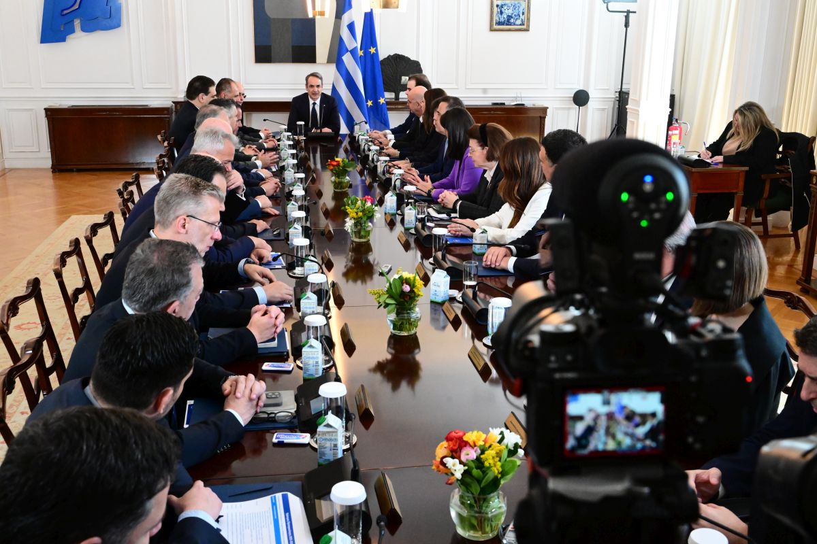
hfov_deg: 50.7
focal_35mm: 38
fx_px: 862
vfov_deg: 35.1
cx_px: 408
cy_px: 272
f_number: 10
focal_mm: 38
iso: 10000
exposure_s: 1/320
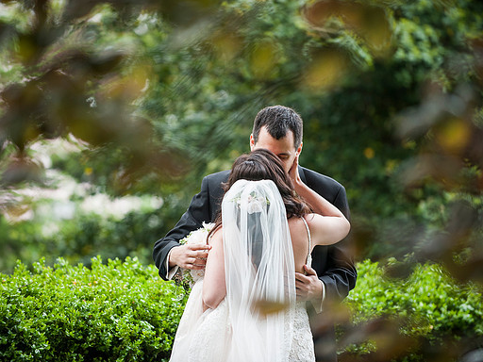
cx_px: 242
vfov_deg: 7.2
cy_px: 181
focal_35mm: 207
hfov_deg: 9.6
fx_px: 2888
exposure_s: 1/1000
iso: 800
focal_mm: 190
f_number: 2.8
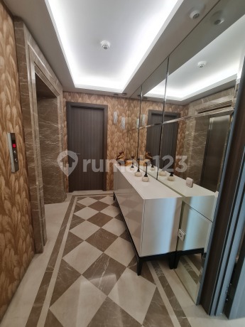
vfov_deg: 106.2
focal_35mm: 13
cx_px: 122
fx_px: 123
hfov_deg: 89.9
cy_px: 164
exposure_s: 1/50
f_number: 2.2
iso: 160
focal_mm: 2.2
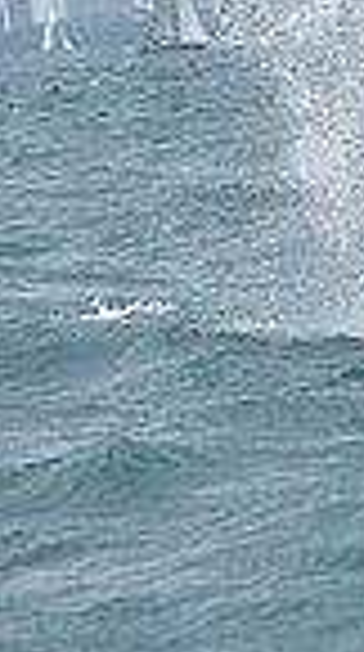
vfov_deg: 2.6
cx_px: 1299
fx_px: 14507
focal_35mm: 841
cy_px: 25
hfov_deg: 1.4
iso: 250
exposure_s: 1/800
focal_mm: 200
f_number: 10
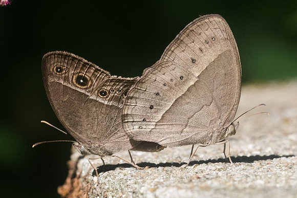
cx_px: 162
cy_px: 111
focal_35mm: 405
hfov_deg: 5.1
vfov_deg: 3.4
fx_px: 3345
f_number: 16
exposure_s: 1/400
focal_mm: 150
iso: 1000
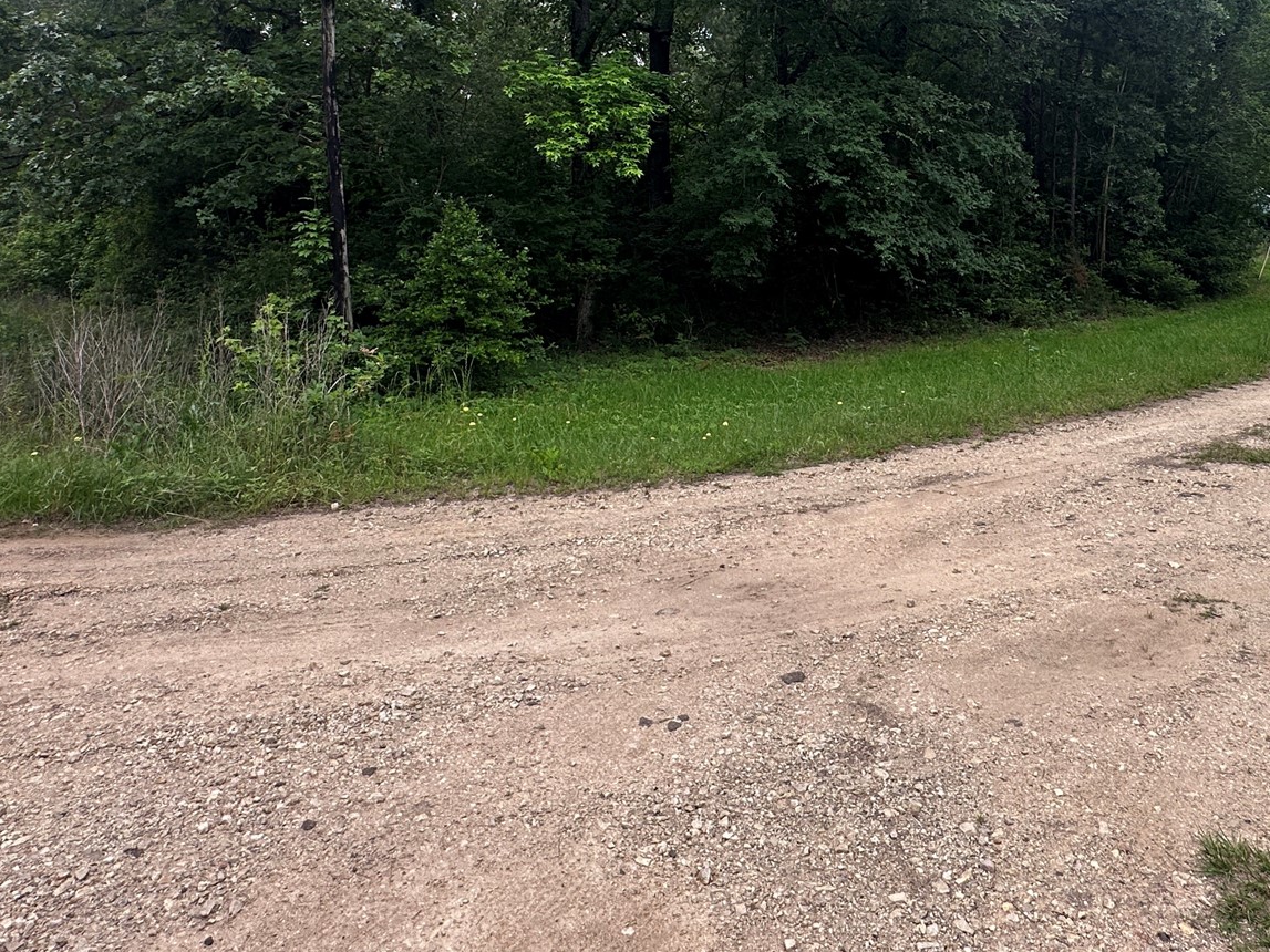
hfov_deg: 68.9
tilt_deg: +4.7
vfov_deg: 51.1
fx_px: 917
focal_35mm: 25
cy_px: 175
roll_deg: +0.3
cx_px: 743
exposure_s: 1/193
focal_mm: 2.22
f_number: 2.2
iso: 40
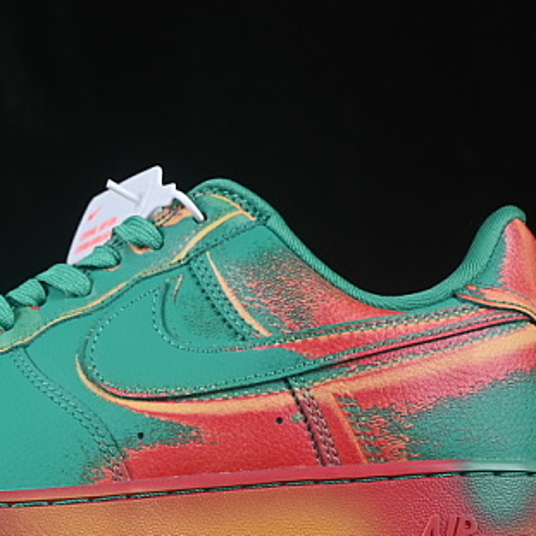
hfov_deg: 10.6
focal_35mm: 164
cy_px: 321
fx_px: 2873
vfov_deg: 10.7
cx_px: 117
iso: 160
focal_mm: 50
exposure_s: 1/80
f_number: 8
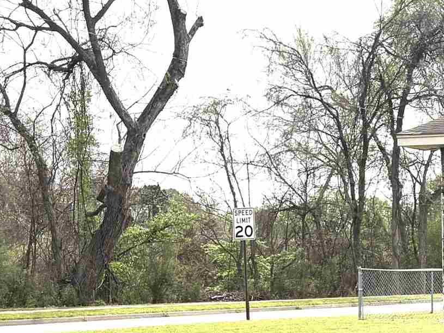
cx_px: 697
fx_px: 1257
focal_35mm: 98
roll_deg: +0.5
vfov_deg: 14.8
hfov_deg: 17.6
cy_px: 334
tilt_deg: -2.3
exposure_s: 1/4950
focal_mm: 5.96
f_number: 1.6
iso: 64
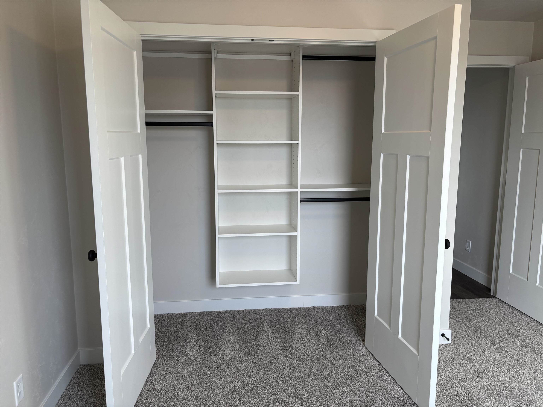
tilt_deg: -8.3
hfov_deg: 67.3
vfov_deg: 53.1
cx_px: 272
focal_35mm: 26
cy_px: 204
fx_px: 408
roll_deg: +0.3
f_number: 1.6
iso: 50
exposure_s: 1/120
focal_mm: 5.96
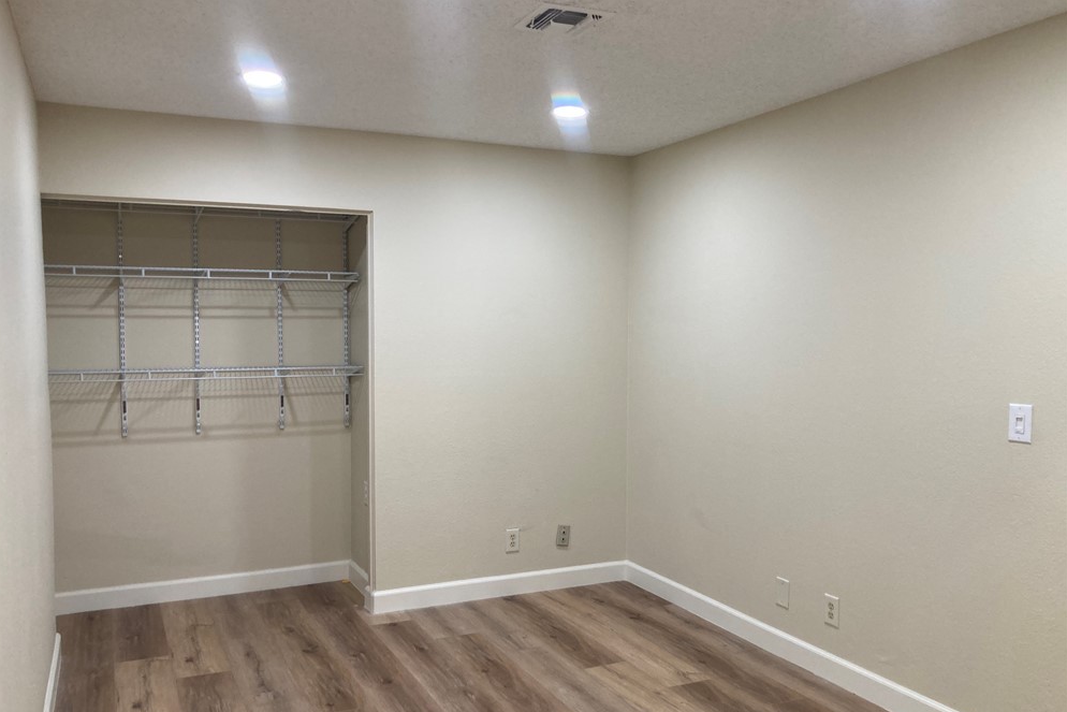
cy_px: 377
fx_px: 889
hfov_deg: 61.9
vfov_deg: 43.6
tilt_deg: -3.5
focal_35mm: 30
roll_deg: -0.3
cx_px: 523
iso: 80
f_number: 1.8
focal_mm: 3.99
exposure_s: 1/60
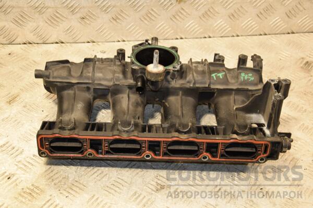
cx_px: 156
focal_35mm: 60
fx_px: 522
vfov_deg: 22.6
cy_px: 104
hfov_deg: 33.4
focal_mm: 40
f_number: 4.8
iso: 800
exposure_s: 1/125
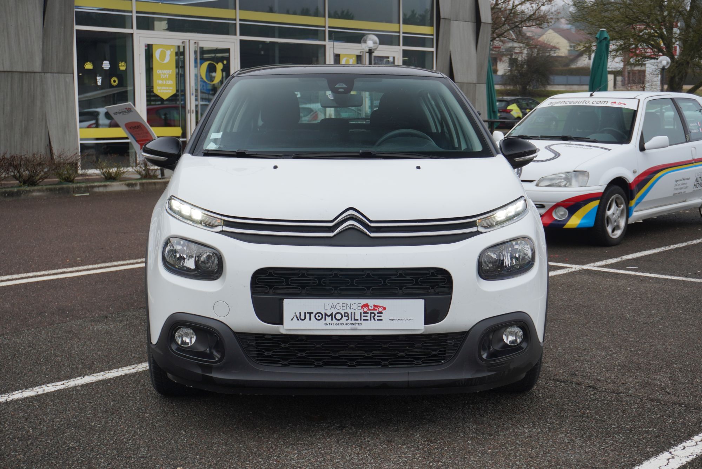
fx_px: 1054
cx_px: 351
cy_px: 234
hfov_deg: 36.9
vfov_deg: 25.1
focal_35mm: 54
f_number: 5.6
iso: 125
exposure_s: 1/60
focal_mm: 36
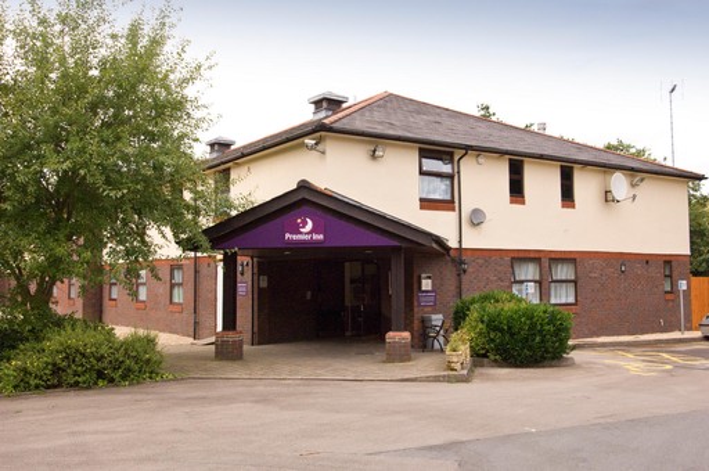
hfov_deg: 53.2
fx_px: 708
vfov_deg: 36.8
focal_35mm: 36
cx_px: 354
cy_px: 236
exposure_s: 1/320
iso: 400
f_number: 9
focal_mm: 24
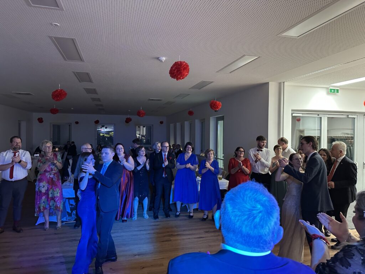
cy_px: 137
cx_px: 182
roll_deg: -0.5
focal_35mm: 24
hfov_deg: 71.6
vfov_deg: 56.8
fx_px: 253
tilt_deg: -0.8
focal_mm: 6.86
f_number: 1.78
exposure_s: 1/50
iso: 800
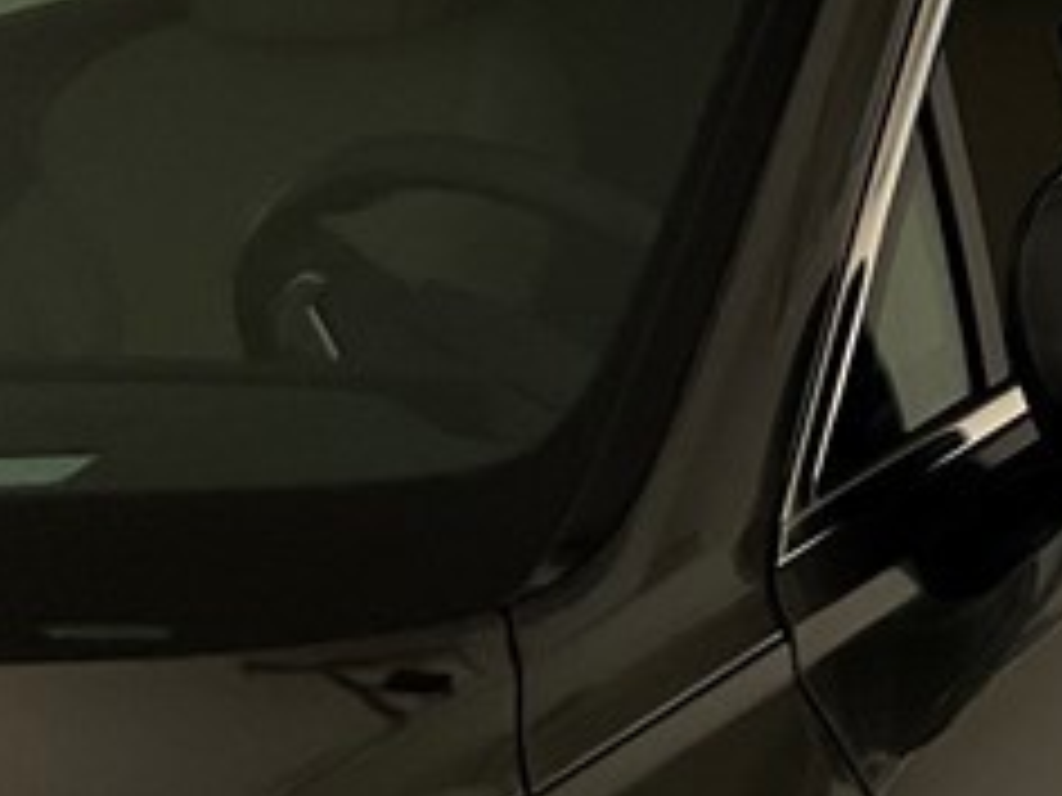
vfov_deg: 11.6
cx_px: 1917
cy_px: -45
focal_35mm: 126
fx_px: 3866
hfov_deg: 13.9
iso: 16
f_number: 1.8
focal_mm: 3
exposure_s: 1/593
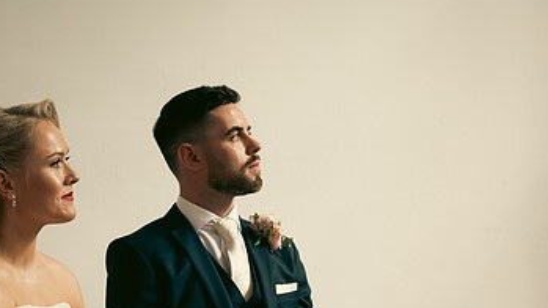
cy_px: 280
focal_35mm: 87
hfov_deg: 24.3
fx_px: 1264
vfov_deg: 13.8
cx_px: 160
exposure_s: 1/160
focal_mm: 50
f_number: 3.5
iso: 800
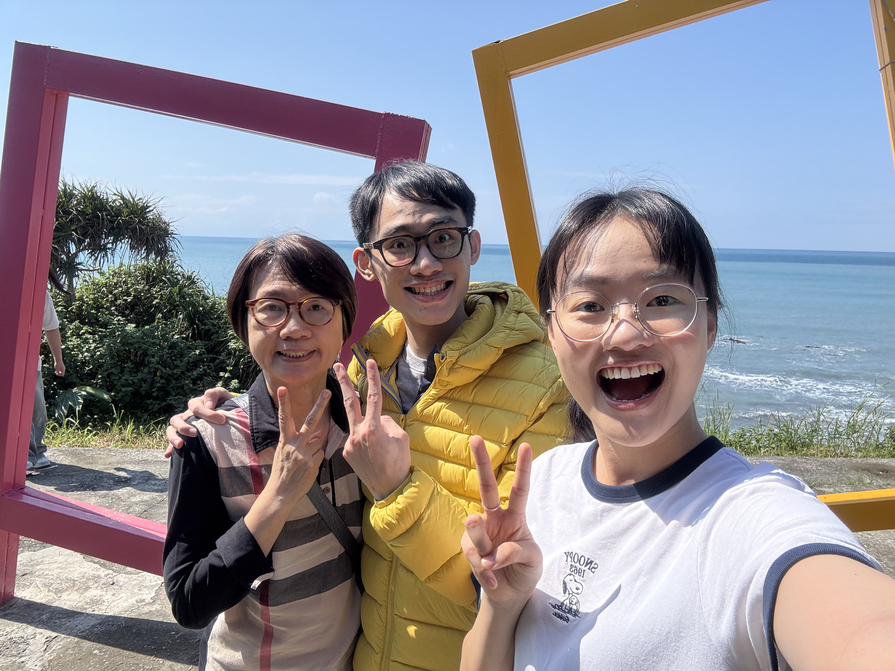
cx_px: 448
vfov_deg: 58.9
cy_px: 336
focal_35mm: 23
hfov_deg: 73.9
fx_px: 595
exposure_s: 1/900
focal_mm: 2.69
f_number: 1.9
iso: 25
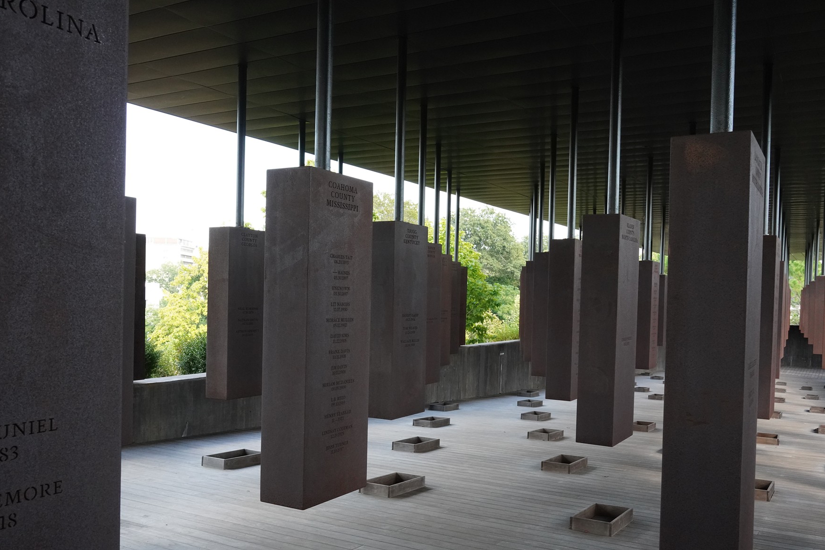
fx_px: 733
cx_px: 430
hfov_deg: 58.7
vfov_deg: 41.0
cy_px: 314
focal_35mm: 32
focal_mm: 28
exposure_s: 1/100
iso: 3200
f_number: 10
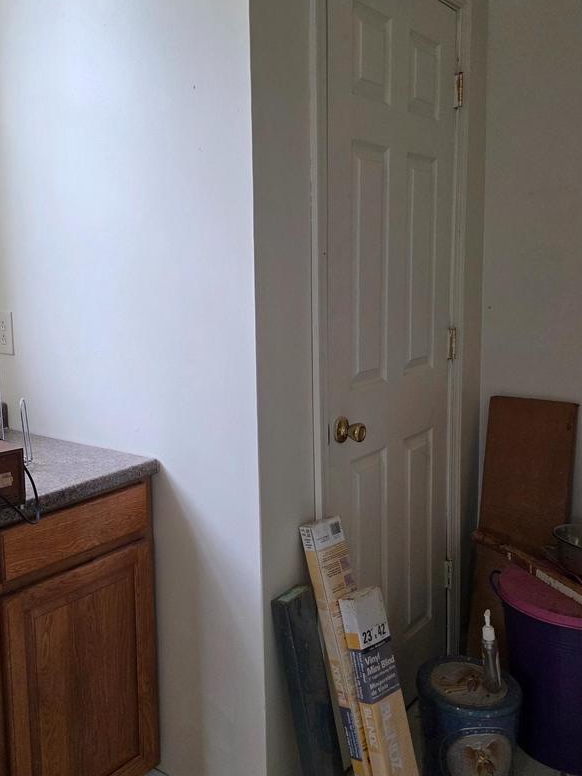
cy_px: 356
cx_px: 211
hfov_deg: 43.7
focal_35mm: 32
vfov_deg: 56.7
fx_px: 717
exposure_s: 1/120
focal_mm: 6.3
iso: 200
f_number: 1.7
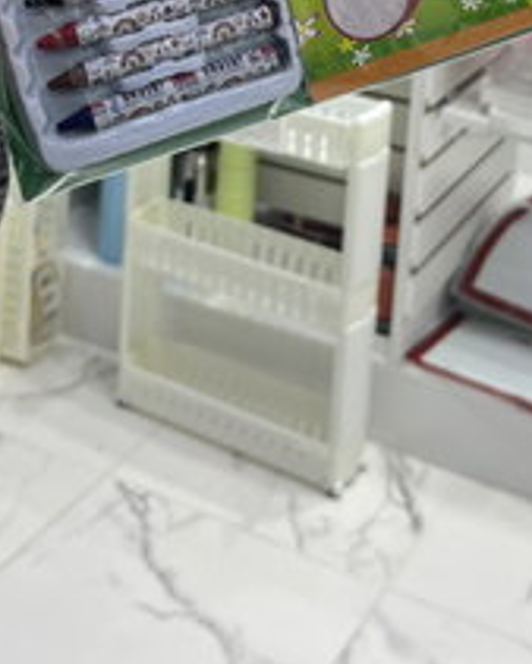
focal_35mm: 64
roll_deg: -3.6
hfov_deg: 23.8
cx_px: 324
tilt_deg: -11.8
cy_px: -74
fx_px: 1259
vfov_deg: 27.0
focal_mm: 5.1
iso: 32
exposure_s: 1/100
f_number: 1.6
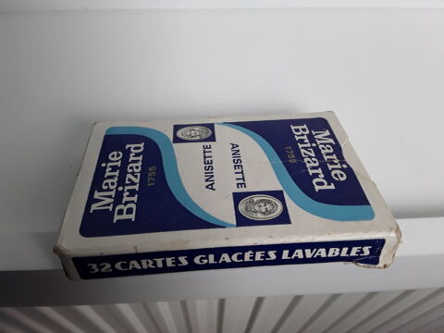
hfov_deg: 65.3
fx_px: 346
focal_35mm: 27
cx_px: 222
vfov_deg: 51.4
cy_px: 166
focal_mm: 2.91
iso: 80
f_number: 1.9
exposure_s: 1/120
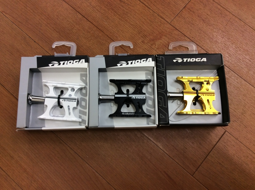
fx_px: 235
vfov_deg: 44.0
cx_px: 128
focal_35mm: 32
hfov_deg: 56.9
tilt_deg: -76.9
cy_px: 95
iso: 40
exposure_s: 1/30
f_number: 2.4
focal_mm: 3.3
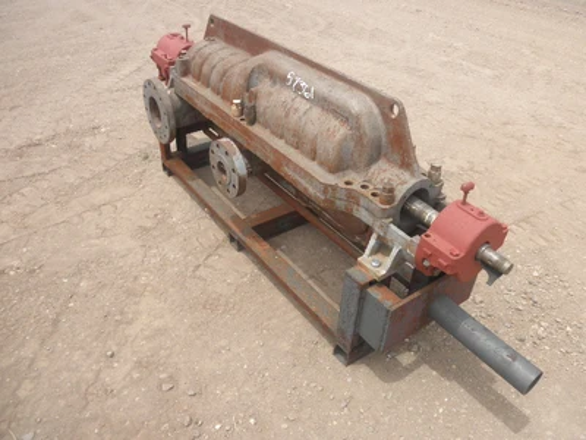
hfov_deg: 63.4
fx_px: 474
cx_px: 293
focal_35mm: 28
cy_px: 220
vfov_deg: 49.7
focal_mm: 5
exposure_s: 1/80
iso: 64
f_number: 8.5
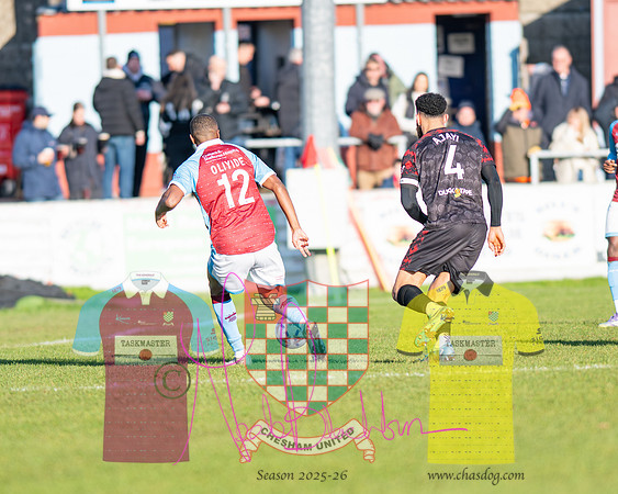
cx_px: 262
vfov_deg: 2.6
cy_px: 266
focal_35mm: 586
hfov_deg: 3.3
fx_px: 10709
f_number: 2.8
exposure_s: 1/2500
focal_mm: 300
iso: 200
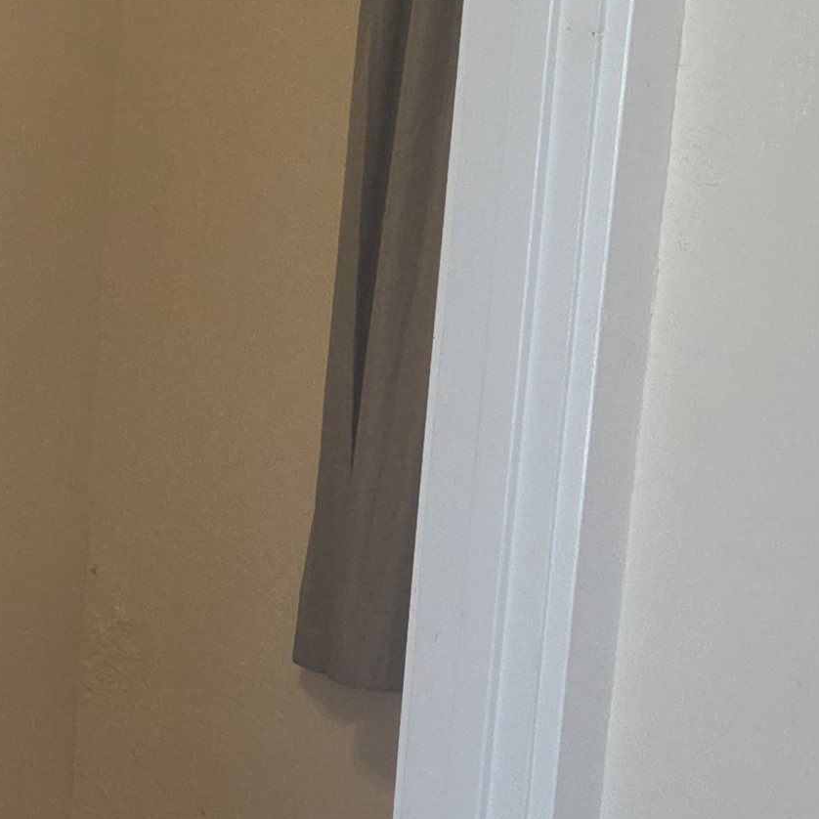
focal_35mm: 97
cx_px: -541
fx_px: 2596
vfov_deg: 17.6
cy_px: 775
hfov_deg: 15.9
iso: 100
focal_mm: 5.4
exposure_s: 1/60
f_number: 1.8
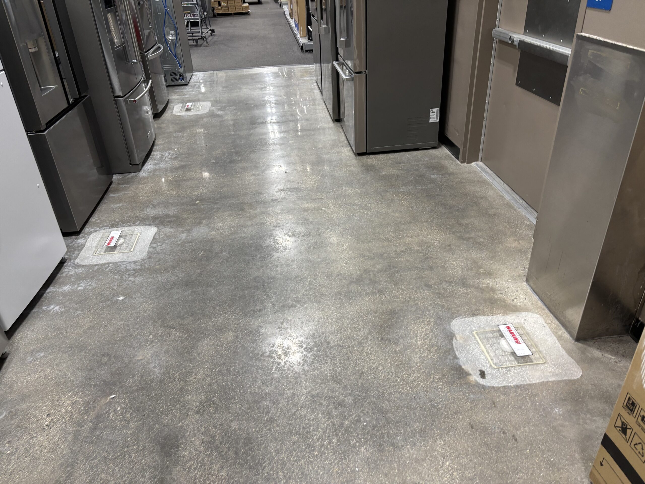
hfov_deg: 67.3
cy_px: 242
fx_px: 484
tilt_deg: -31.5
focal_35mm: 26
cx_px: 322
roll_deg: +3.7
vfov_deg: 53.1
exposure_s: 1/63
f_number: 1.6
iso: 125
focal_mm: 5.96
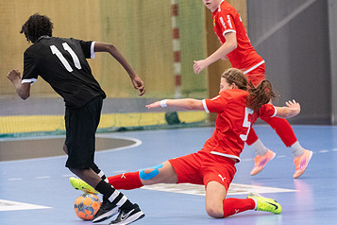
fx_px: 3426
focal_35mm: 366
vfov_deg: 3.8
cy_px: 103
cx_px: 239
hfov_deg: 5.6
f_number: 3.2
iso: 5000
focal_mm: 150
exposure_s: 1/640
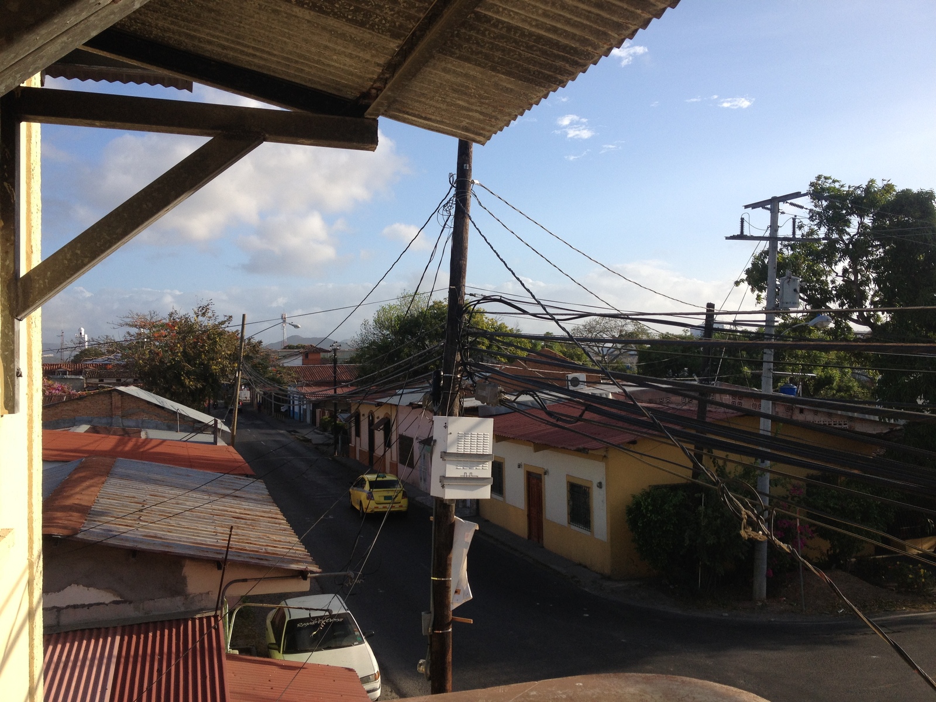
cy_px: 351
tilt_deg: -2.0
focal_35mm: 35
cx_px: 468
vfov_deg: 40.7
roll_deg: +1.0
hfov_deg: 52.6
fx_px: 946
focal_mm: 4.28
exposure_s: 1/1151
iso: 50
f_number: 2.4
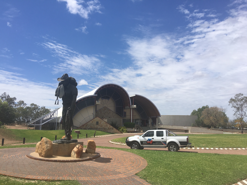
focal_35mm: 29
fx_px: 207
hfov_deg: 61.7
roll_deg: -0.2
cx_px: 124
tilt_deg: +9.5
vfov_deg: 48.2
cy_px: 92
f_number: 2.2
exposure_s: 1/3205
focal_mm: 4.15
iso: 25
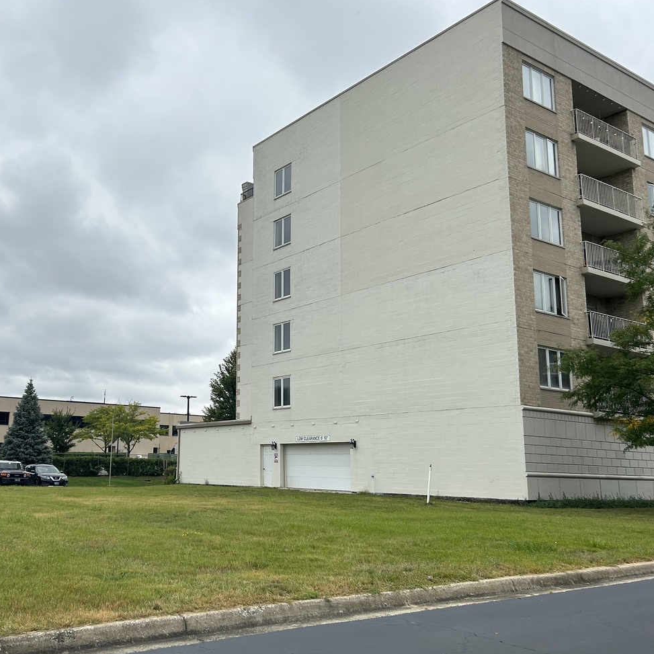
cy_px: 344
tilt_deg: +11.8
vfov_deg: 48.4
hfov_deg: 47.5
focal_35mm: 34
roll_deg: -1.1
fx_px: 727
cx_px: 209
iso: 50
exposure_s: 1/2841
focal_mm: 5.7
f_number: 1.5
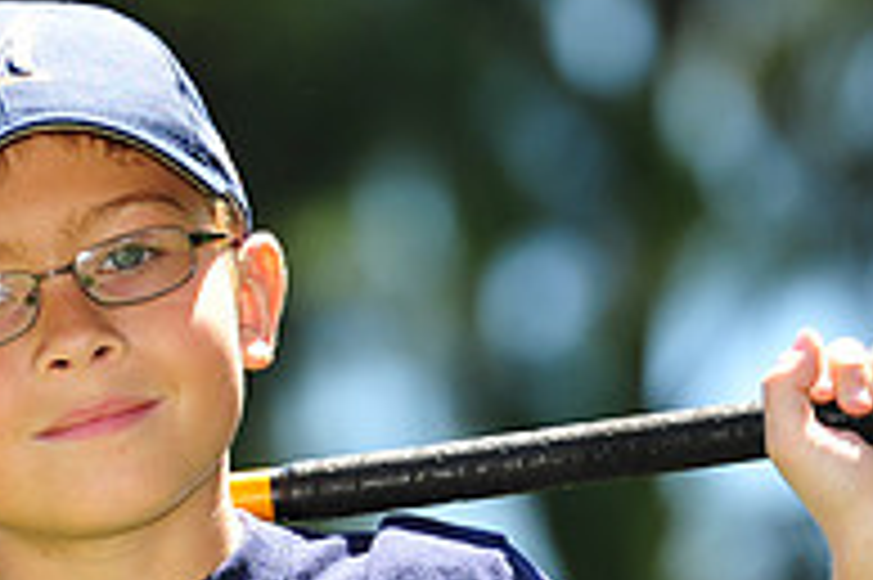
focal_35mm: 599
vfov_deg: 2.3
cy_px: 746
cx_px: 117
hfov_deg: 3.4
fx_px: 14513
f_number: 4
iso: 200
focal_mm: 200
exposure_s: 1/400
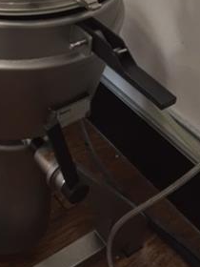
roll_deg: -1.5
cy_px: -30
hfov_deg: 20.8
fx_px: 532
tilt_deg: -30.2
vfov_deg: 25.9
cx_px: 18
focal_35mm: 69
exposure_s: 1/30
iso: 80
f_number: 2.2
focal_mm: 4.15
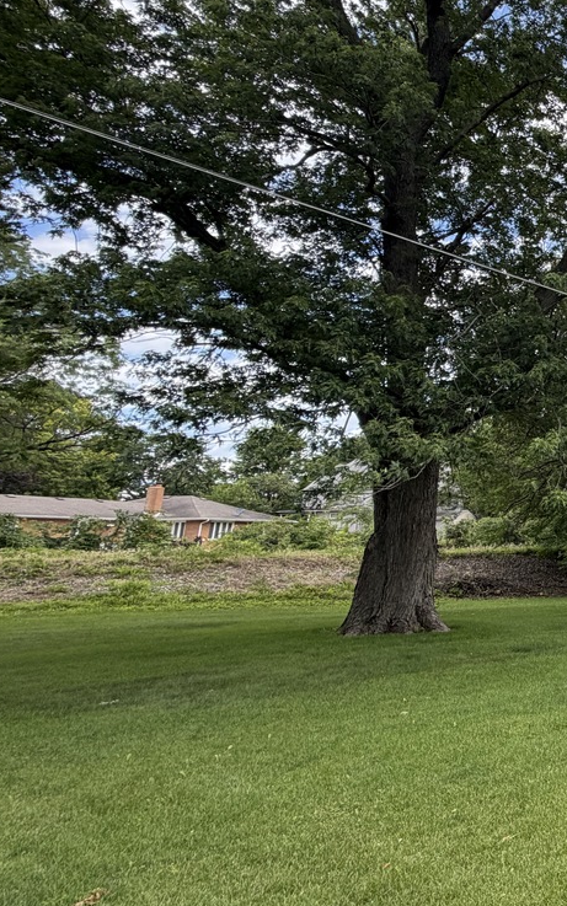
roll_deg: +1.9
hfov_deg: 28.4
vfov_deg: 64.3
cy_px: 384
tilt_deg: +12.2
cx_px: 849
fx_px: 717
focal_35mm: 29
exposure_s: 1/502
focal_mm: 2.22
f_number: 2.2
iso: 50
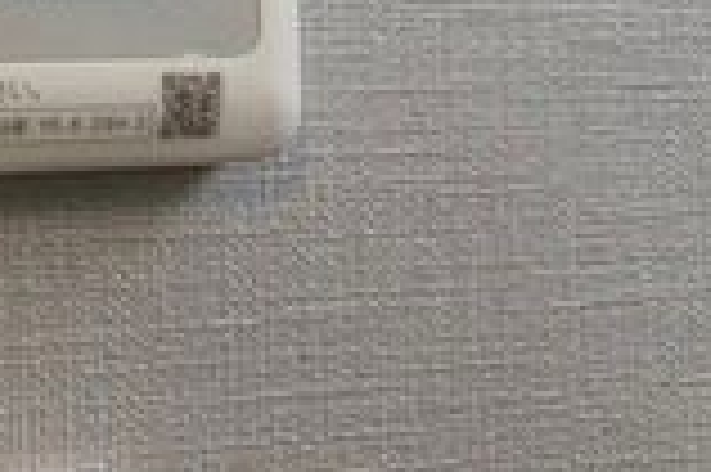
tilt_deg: +6.5
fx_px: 1894
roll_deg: +0.1
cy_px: -333
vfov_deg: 13.1
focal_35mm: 96
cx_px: -140
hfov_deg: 20.0
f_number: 1.6
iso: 80
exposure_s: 1/120
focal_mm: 5.96
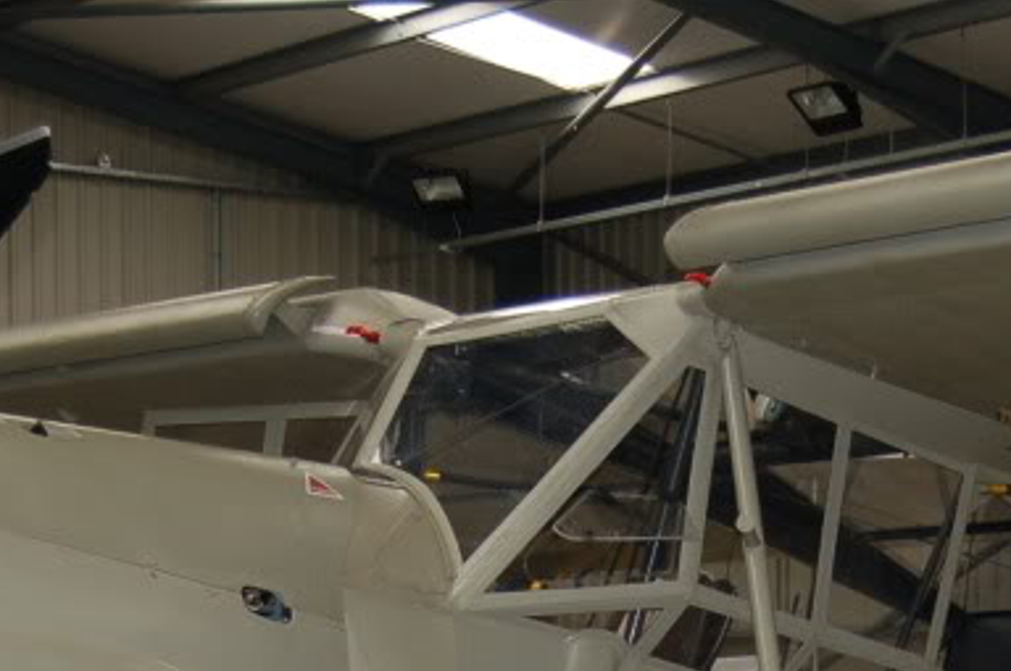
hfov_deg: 19.7
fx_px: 2917
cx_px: 537
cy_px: 851
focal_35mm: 104
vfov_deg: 12.7
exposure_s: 1/60
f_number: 4.2
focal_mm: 26
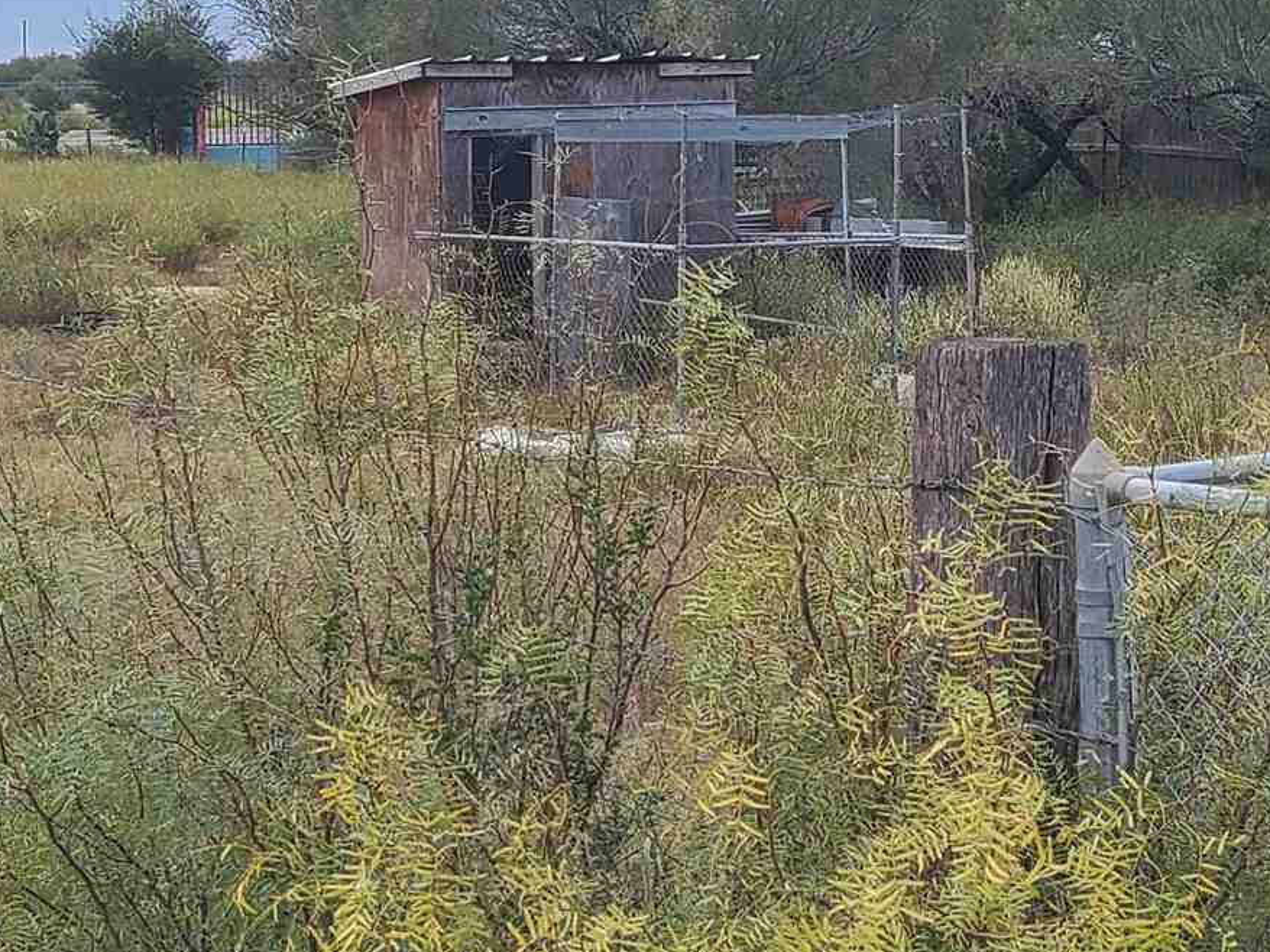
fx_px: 3338
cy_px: 545
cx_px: 709
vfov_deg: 16.2
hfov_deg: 21.5
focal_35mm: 91
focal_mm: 5.4
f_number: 1.8
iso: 40
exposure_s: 1/199
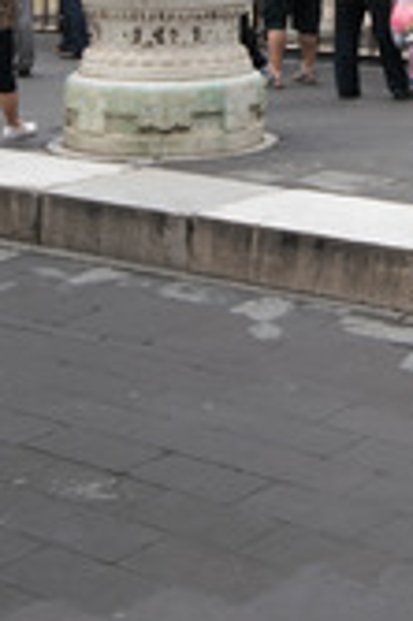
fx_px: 1535
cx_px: 499
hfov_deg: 14.8
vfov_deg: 21.4
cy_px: -100
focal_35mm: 89
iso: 200
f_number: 5.6
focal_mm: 31
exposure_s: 1/750
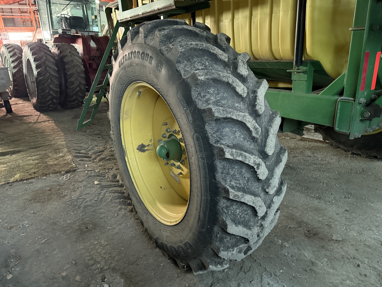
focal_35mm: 24
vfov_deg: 56.8
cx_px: 191
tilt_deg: -18.8
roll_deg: +1.5
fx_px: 265
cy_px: 144
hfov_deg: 71.6
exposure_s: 1/30
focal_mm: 6.76
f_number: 1.78
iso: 1000
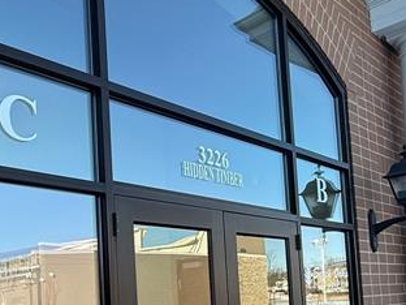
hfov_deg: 41.2
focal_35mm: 46
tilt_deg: +3.3
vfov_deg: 30.4
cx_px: 183
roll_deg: +2.4
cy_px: 263
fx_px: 540
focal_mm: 2.22
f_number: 2.2
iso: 50
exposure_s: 1/365
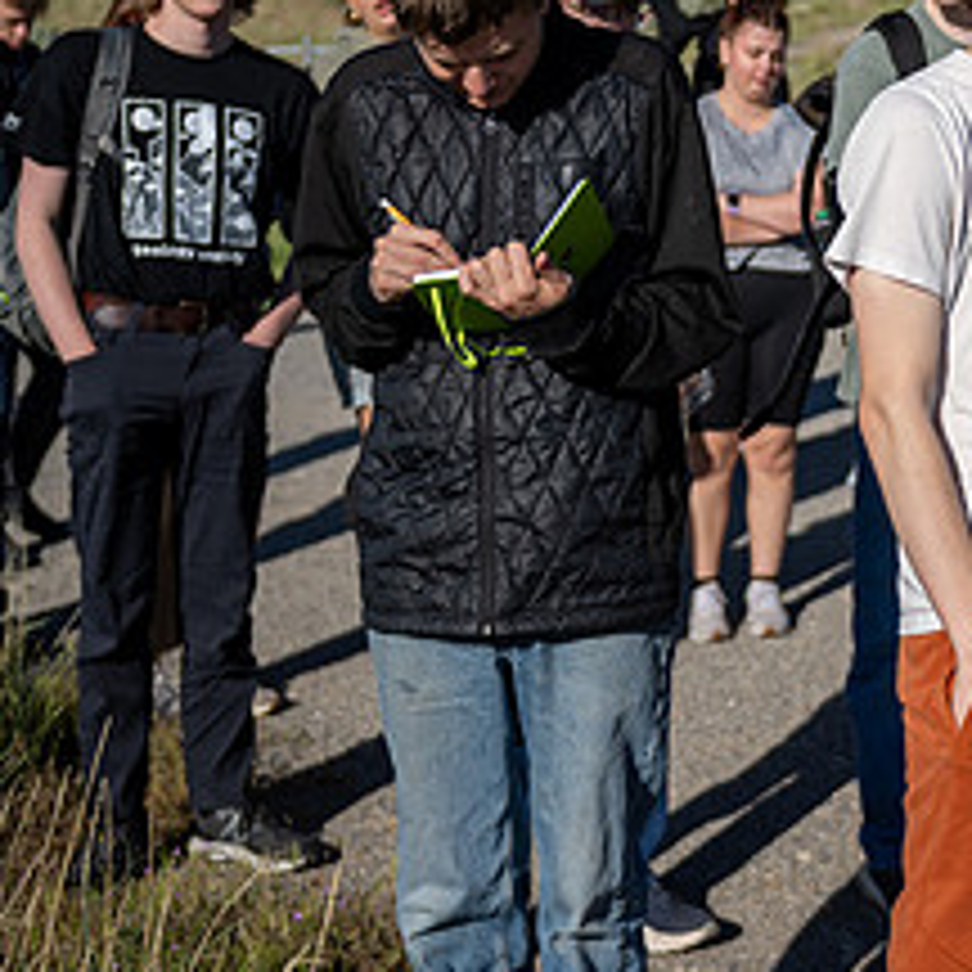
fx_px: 2605
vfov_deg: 21.0
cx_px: 873
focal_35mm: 82
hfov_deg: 20.7
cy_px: 250
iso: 100
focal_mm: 36
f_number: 2.8
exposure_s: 1/3200
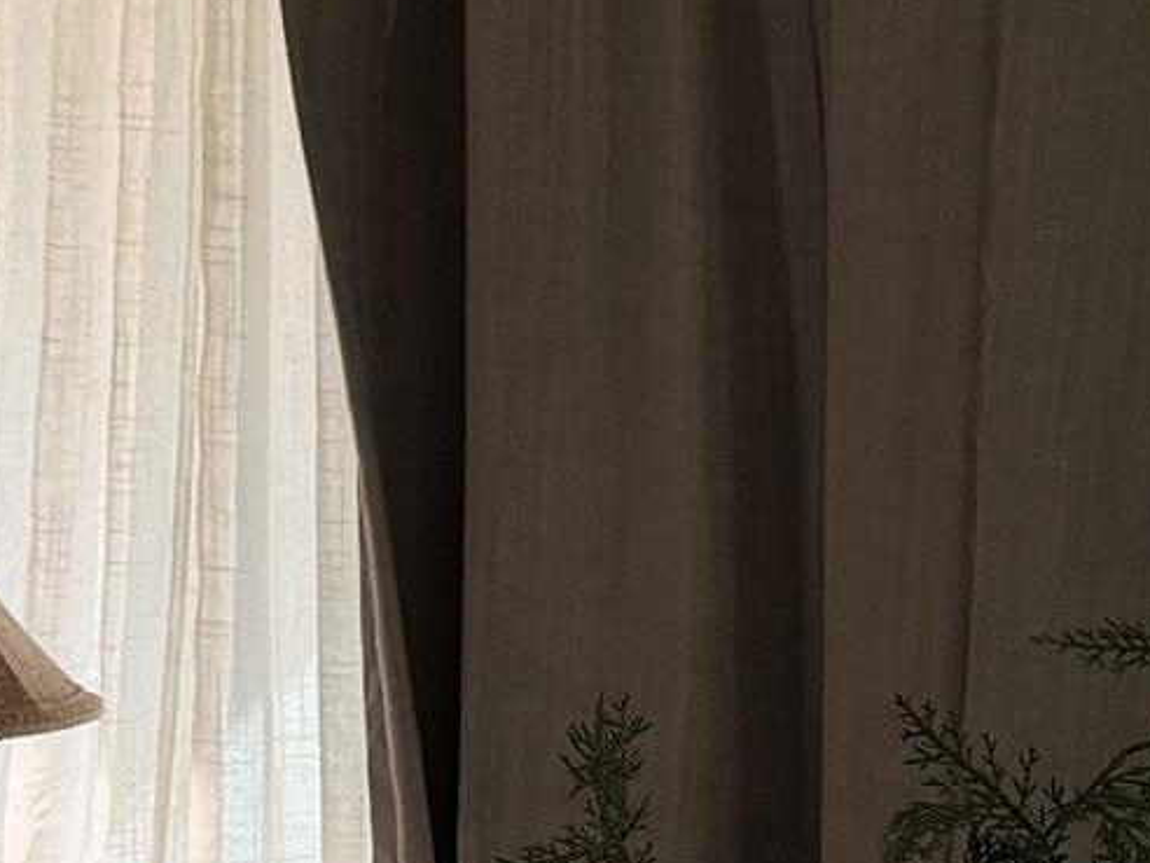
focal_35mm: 150
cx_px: 1632
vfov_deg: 9.9
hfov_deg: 12.6
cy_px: 711
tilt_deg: -5.2
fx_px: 4983
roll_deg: -1.4
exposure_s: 1/120
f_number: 1.78
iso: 100
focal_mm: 6.76
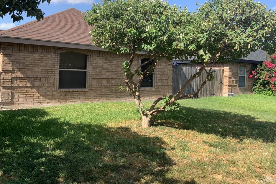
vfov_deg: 39.8
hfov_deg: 57.2
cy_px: 74
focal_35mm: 33
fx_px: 253
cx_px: 133
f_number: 1.8
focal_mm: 3
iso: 16
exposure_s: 1/1015
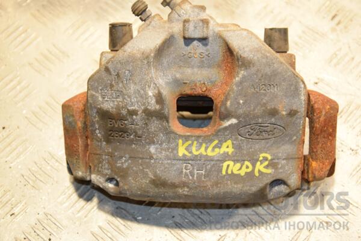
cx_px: 180
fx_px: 752
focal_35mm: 75
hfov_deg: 27.0
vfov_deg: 18.2
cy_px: 120
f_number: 5
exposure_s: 1/160
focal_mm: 50
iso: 800
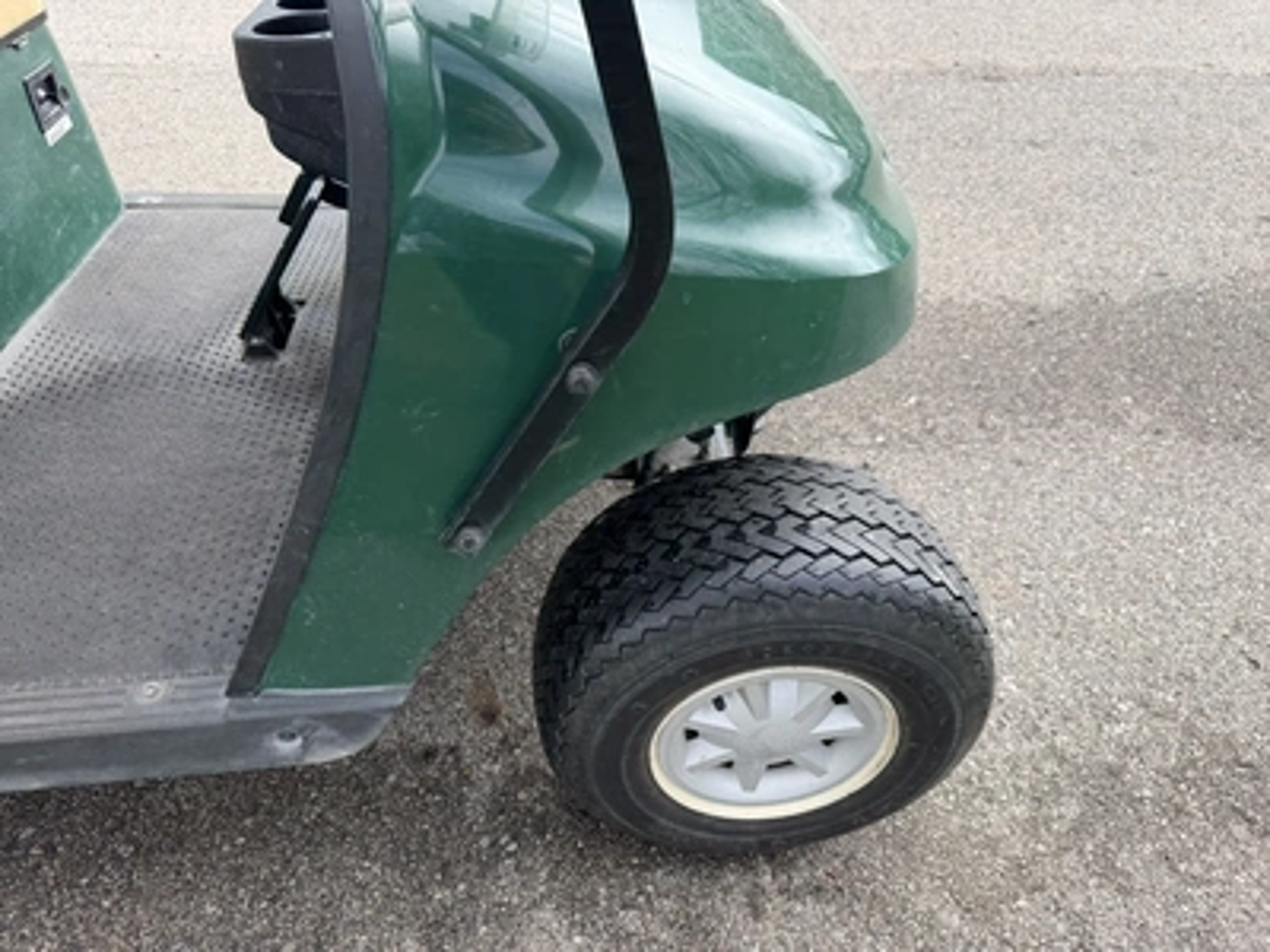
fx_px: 881
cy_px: 476
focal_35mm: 24
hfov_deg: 71.6
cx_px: 635
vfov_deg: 56.8
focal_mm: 6.76
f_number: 1.78
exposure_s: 1/1139
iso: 80
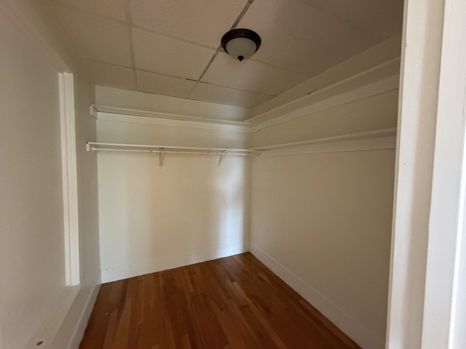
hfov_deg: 102.1
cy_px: 174
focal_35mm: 14
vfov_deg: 85.7
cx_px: 233
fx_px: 188
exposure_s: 1/60
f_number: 2.2
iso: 800
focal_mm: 2.22
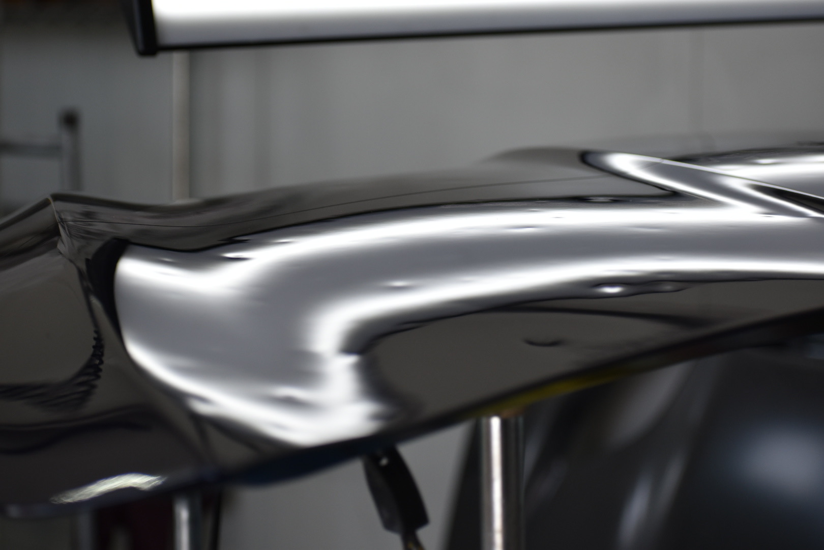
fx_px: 2575
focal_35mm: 112
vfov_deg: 12.2
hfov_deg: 18.2
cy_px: 275
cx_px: 412
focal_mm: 75
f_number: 5
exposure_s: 1/400
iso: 400
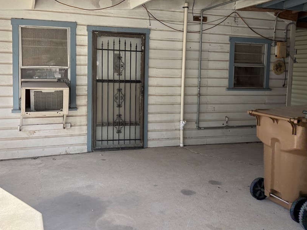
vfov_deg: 42.7
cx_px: 126
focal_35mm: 33
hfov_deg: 55.0
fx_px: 293
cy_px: 93
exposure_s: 1/861
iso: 64
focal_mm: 5.96
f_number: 1.6
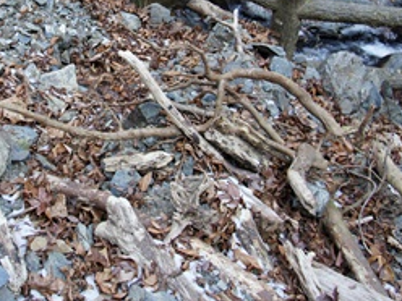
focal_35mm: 53
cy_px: 54
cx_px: 115
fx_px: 615
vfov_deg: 27.0
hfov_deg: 35.6
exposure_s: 1/40
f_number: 4
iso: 200
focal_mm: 19
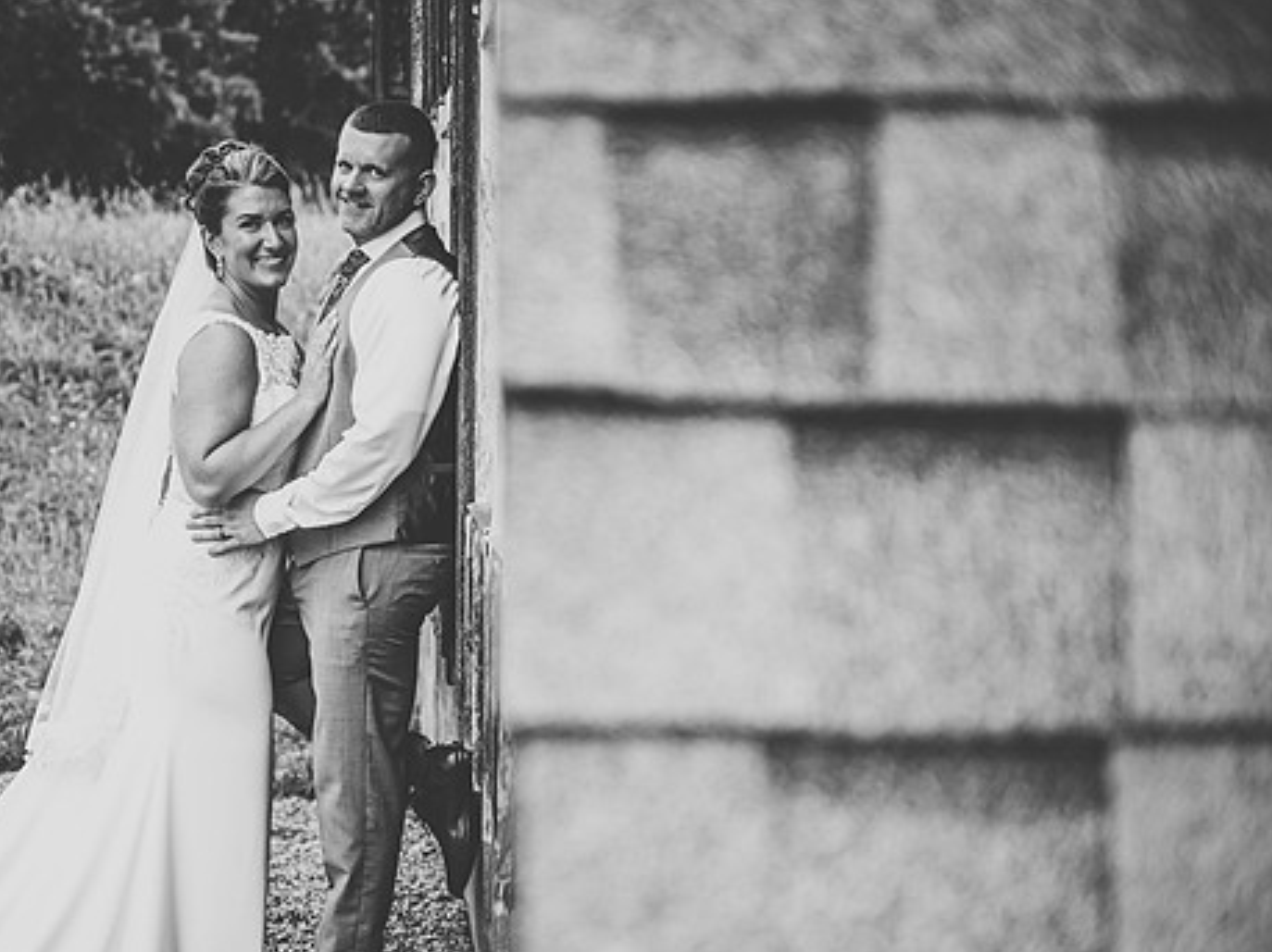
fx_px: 2461
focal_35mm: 67
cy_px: 523
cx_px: 525
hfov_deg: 28.9
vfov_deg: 21.9
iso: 250
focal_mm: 55
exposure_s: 1/640
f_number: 2.8
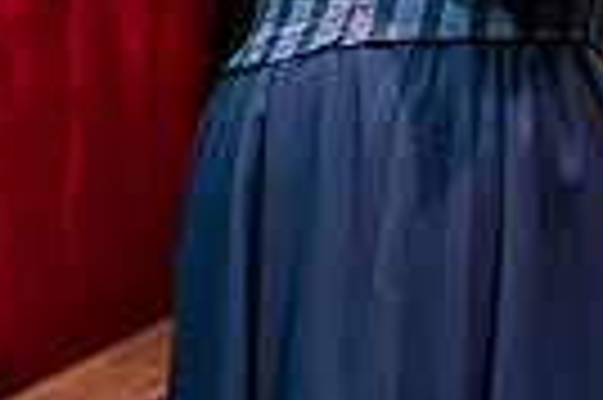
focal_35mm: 325
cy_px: -303
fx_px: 5437
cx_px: 382
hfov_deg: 6.3
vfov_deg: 4.2
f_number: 3.2
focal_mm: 75
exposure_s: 1/200
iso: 3200
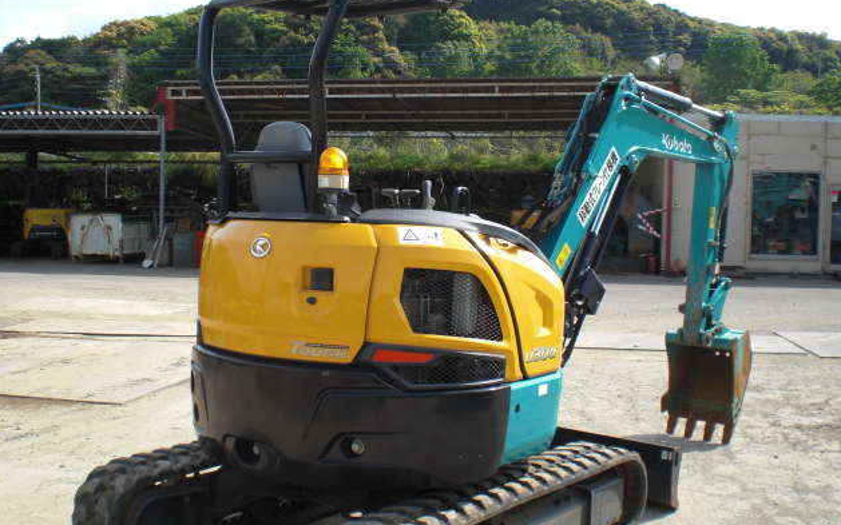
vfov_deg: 31.2
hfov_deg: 48.2
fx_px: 940
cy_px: 293
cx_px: 425
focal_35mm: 41
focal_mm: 6.3
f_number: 5.6
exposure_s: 1/200
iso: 64
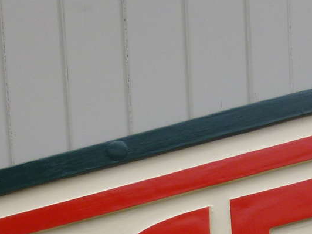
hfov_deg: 19.8
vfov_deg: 14.8
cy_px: 326
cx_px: 358
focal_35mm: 94
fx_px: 847
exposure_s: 1/320
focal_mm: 4.5
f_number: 3.1
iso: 100
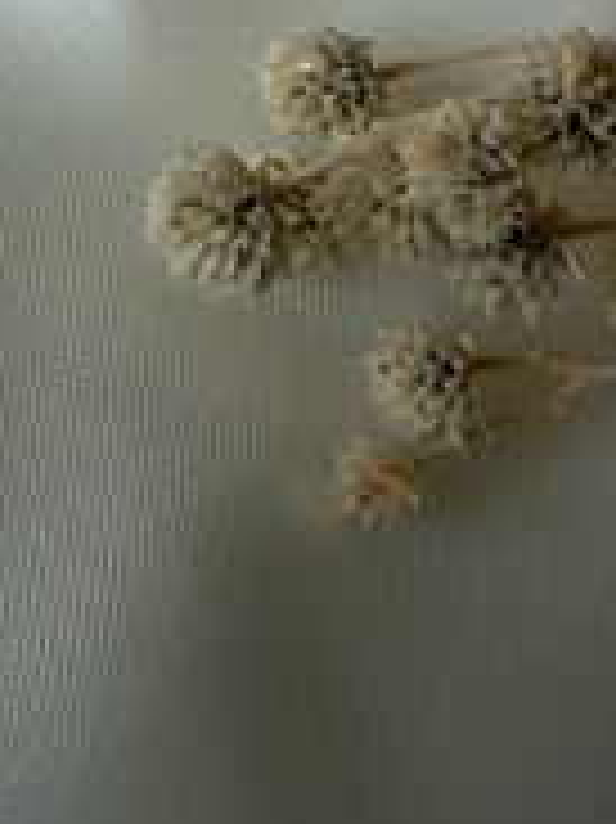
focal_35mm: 63
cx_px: -144
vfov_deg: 27.3
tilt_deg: -54.0
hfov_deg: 21.4
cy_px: -153
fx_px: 1497
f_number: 2.2
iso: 64
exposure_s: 1/121
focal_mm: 2.22
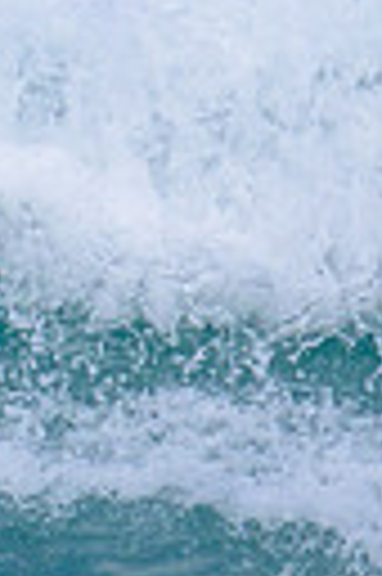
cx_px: -362
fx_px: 78660
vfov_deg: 0.4
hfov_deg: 0.3
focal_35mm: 4929
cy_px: -9
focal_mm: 800
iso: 1250
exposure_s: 1/2000
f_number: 11
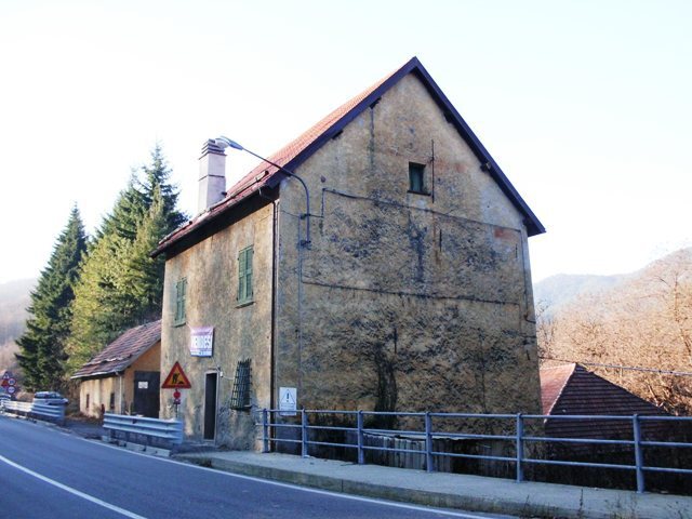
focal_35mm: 36
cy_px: 260
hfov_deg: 51.4
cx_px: 346
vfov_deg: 39.7
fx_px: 720
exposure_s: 1/320
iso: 100
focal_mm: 6.3
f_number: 2.9
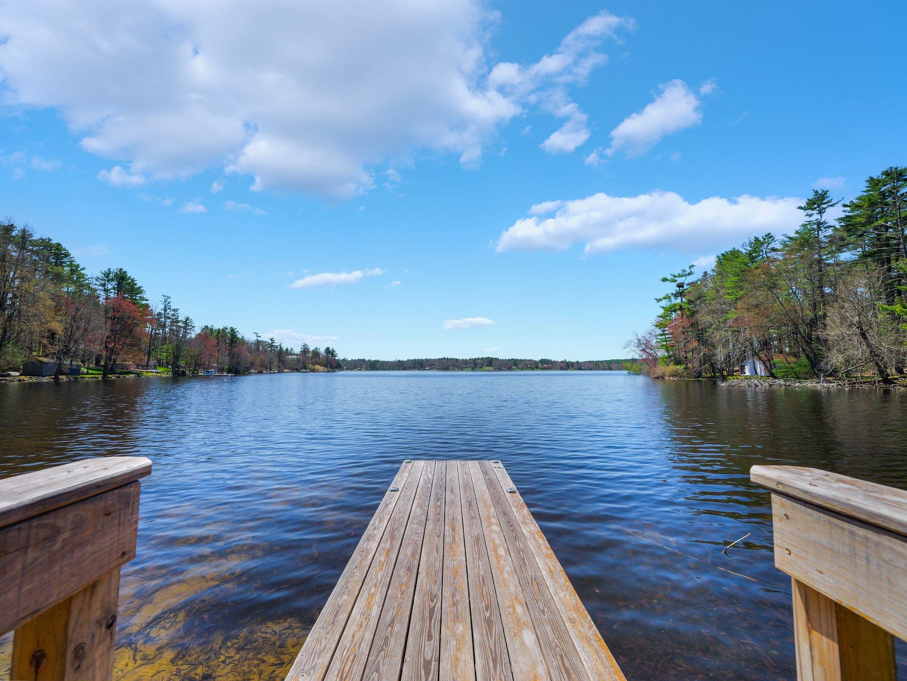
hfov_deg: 102.0
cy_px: 340
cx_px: 454
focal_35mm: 14
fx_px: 367
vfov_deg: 85.7
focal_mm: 7
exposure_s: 1/3200
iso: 200
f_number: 3.2
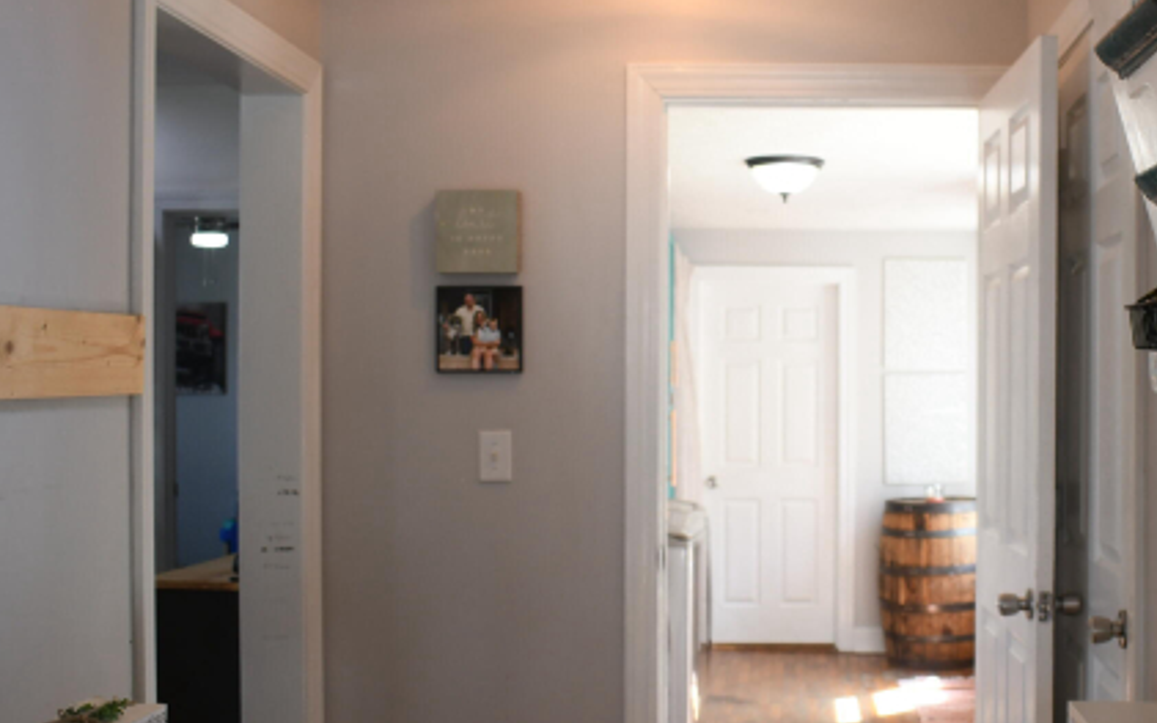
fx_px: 1545
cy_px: 401
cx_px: 822
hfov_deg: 40.3
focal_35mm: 49
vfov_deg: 26.3
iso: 500
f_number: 3.5
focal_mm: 18
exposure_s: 1/160
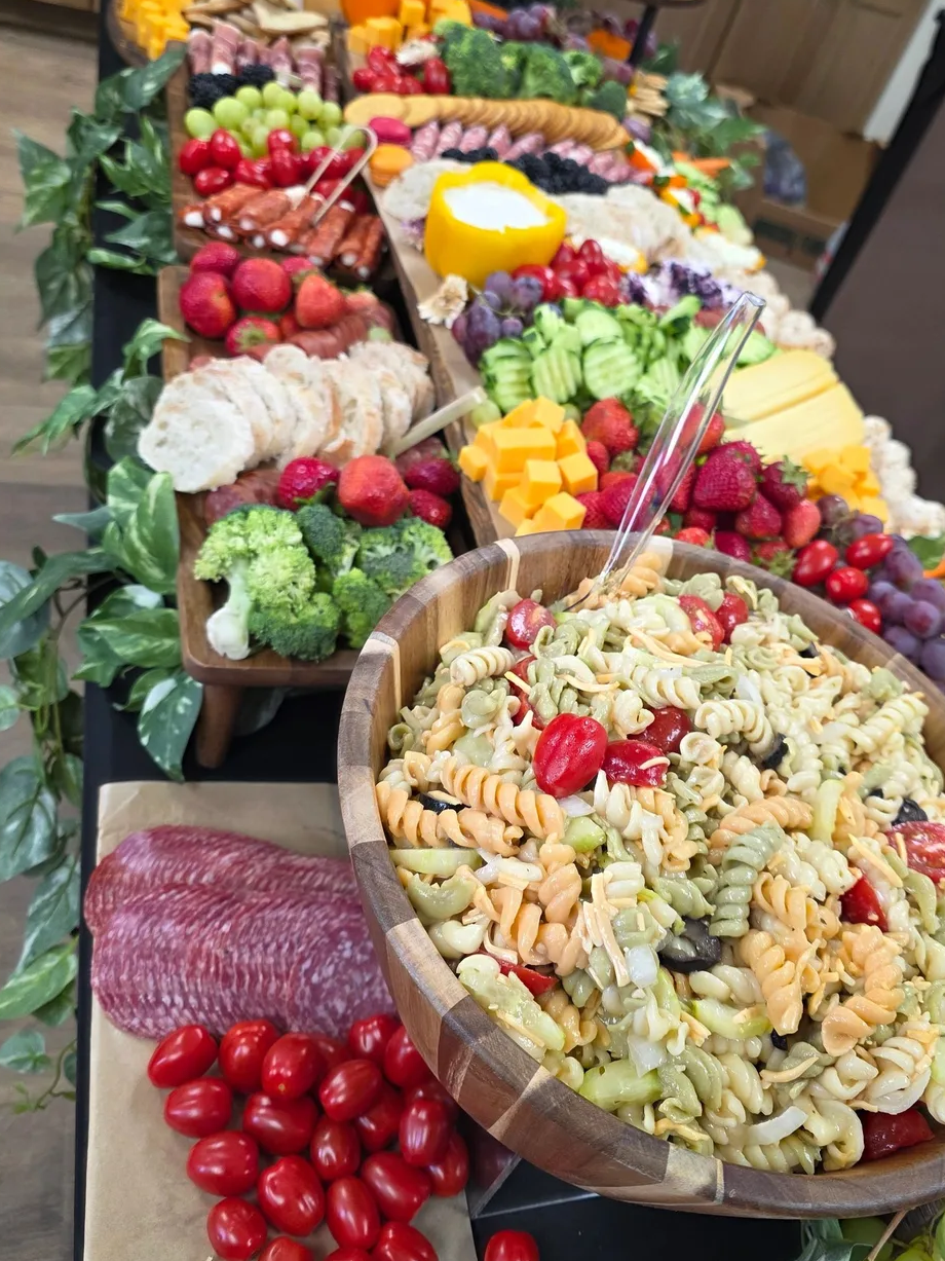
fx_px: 1092
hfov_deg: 46.5
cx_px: 572
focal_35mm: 30
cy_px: 582
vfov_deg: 59.9
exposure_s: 1/120
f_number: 1.7
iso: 160
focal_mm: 6.3
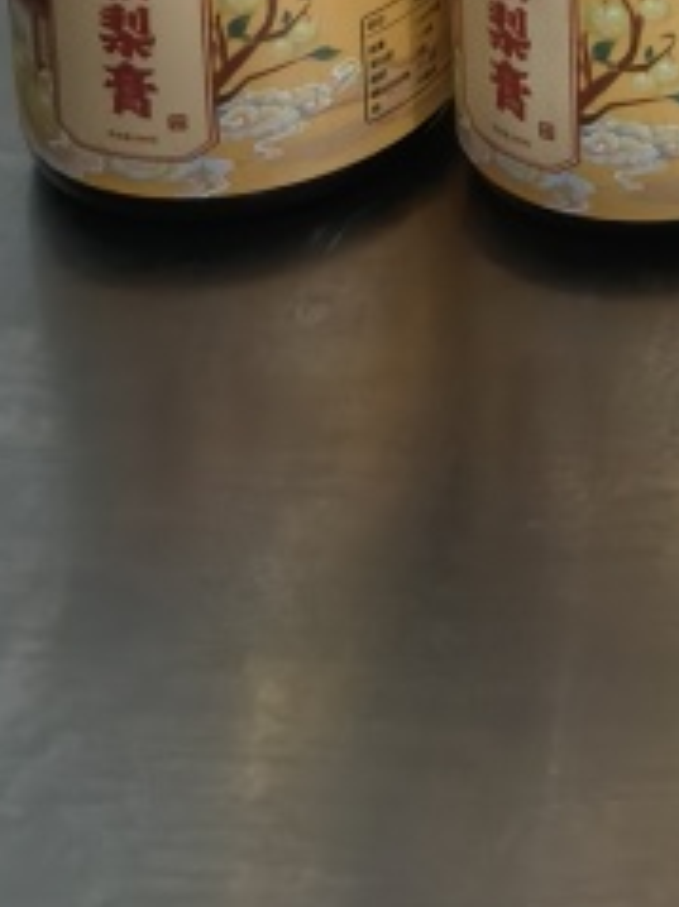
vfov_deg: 13.6
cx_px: 1407
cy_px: -1087
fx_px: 3037
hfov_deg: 11.4
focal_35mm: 116
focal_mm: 4.84
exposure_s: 1/50.1
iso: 1000
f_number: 1.8
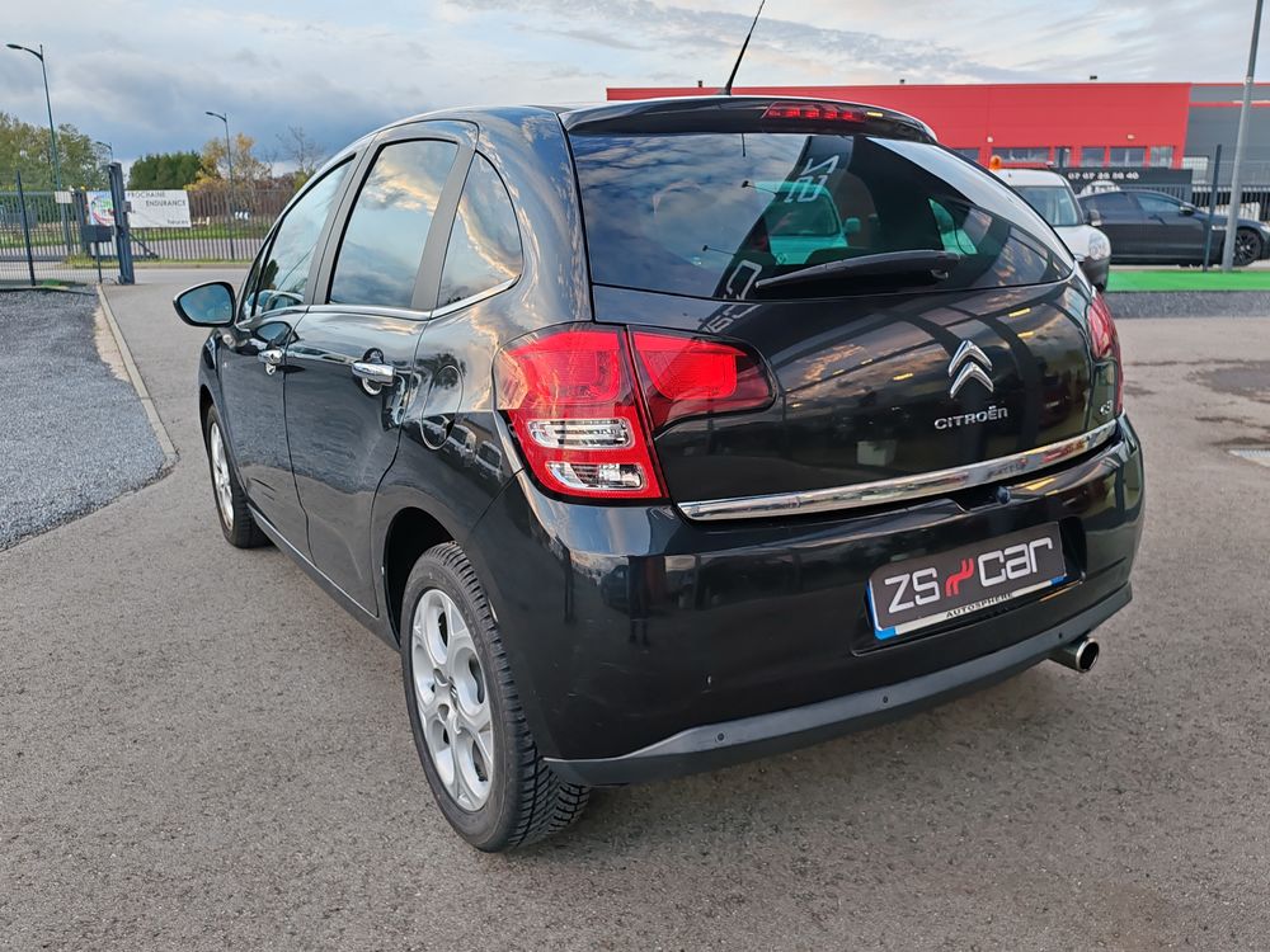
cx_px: 635
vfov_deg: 51.4
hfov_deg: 65.3
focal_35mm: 27
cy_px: 476
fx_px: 991
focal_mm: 6.12
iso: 250
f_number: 1.9
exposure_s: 1/100
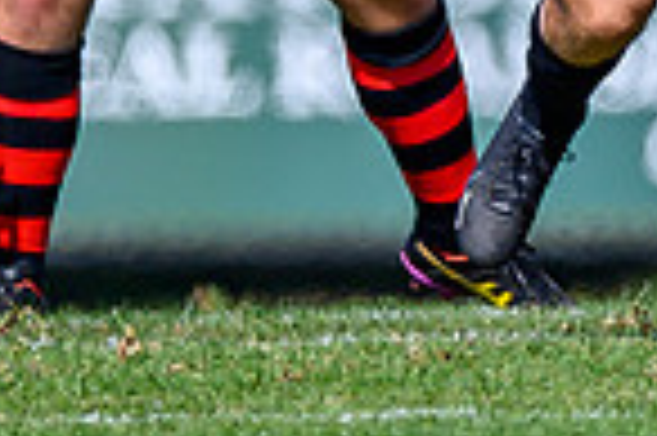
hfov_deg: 0.5
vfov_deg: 0.4
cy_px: -156
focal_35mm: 3785
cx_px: 899
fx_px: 68998
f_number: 4
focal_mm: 500
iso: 160
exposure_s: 1/2000
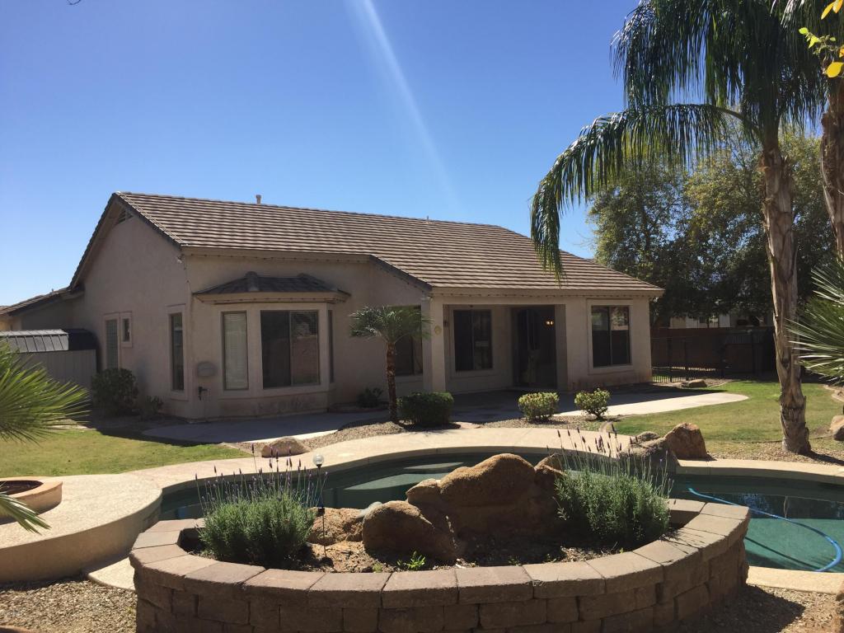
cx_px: 422
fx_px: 707
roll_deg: +2.4
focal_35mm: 29
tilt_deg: +0.5
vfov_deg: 48.2
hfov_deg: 61.7
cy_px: 316
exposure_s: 1/1799
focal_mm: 4.15
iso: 32
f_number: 2.2
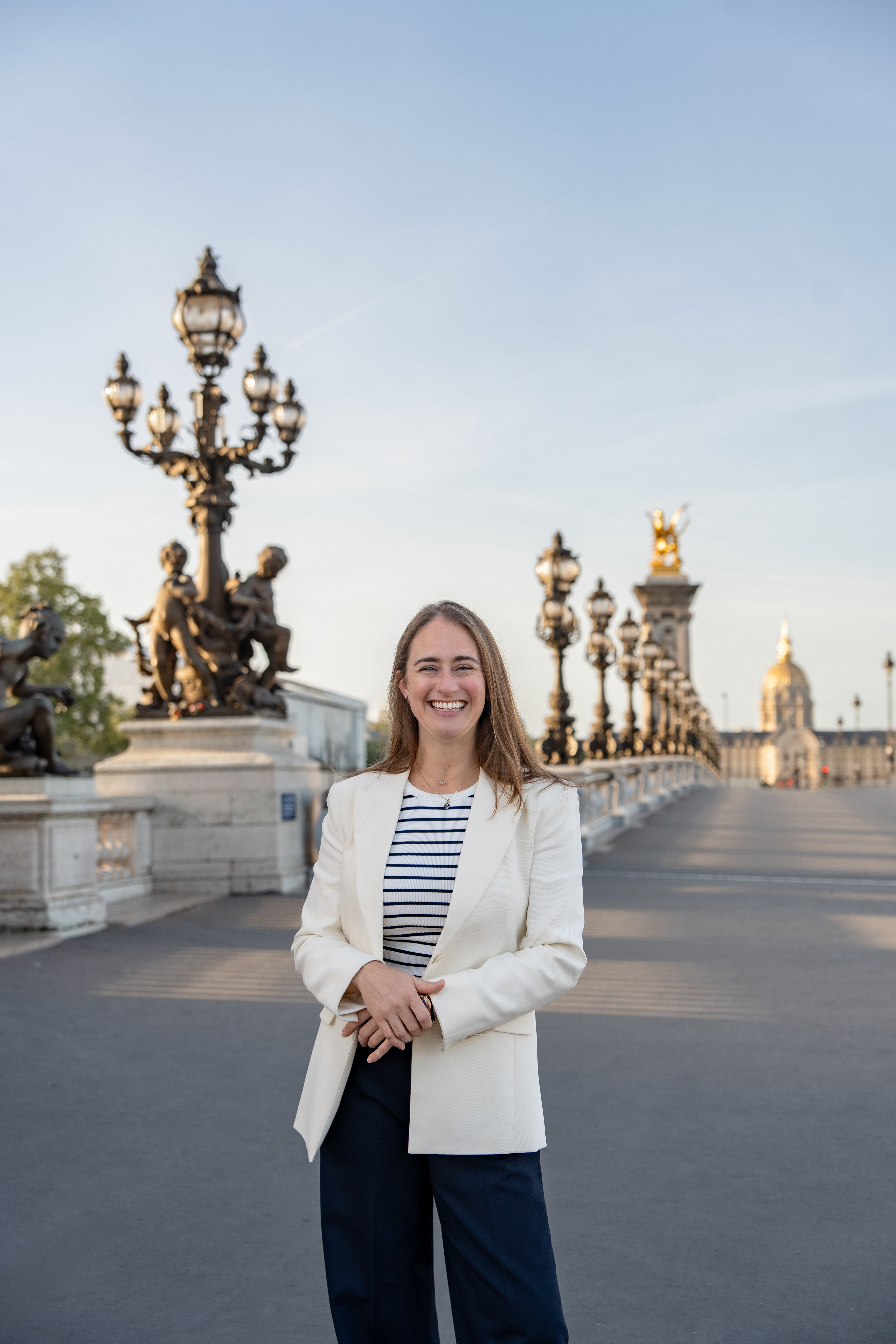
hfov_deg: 29.9
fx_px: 1680
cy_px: 672
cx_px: 448
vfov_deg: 43.6
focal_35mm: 45
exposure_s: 1/640
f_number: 3.5
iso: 125
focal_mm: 45
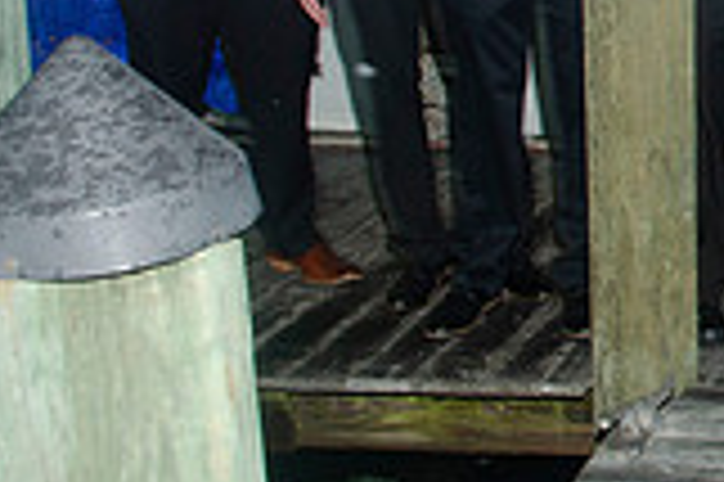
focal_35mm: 97
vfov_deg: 13.7
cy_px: -81
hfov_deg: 18.5
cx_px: 1102
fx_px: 1949
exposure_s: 1/30
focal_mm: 18
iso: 400
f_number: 5
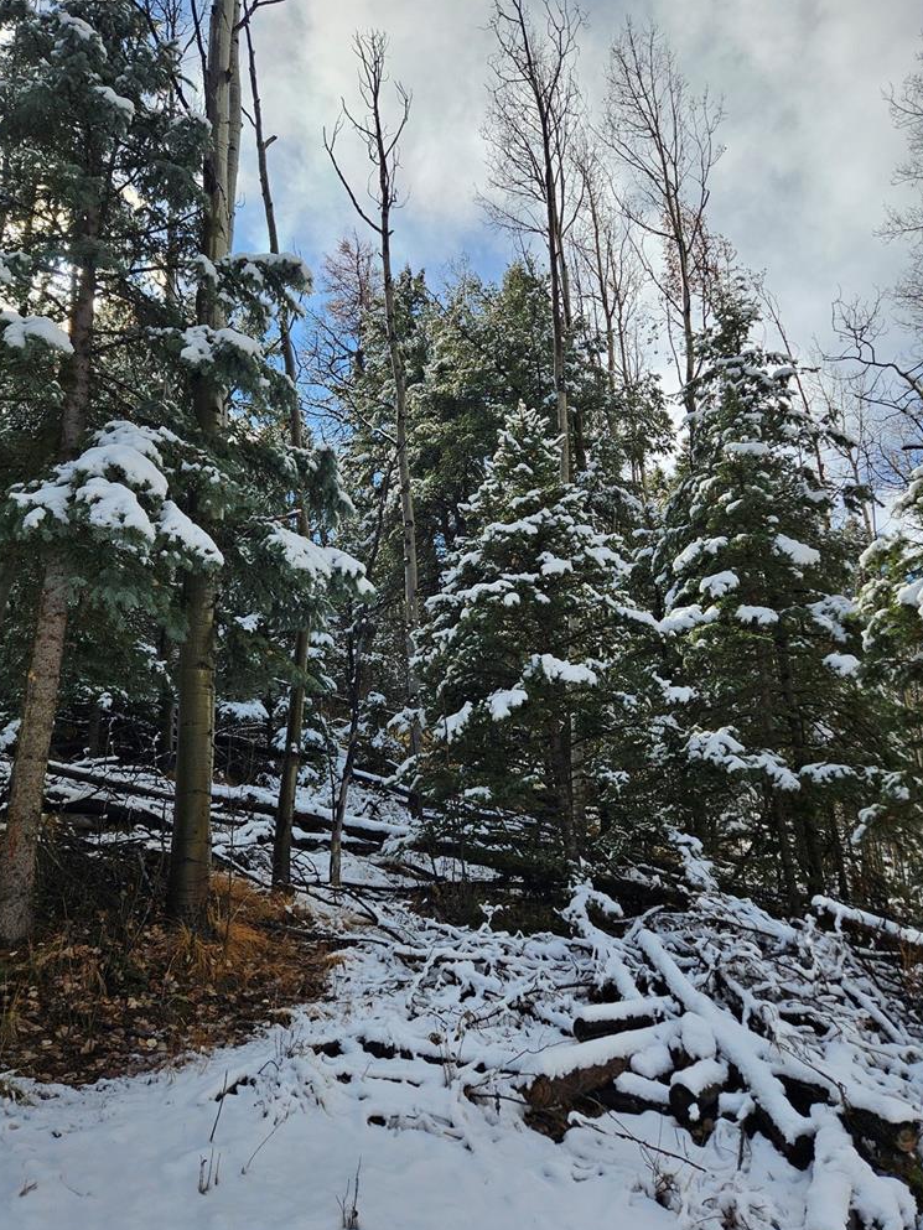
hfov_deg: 54.8
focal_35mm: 25
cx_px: 431
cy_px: 583
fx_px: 889
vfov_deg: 69.3
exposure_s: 1/1279
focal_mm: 5.4
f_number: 1.8
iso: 25
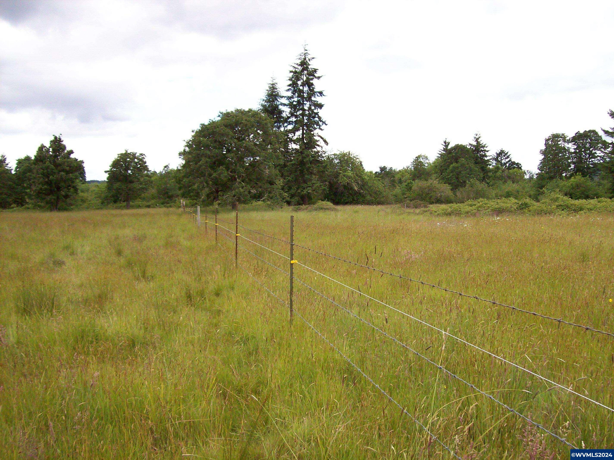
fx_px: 638
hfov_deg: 51.4
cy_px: 230
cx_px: 307
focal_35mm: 36
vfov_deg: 39.6
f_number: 2.7
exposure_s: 1/675
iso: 80
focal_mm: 6
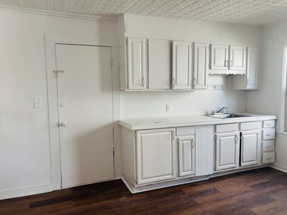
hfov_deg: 65.3
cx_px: 144
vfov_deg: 51.4
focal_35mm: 27
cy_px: 108
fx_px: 224
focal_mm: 5.96
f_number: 1.6
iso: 125
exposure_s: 1/116
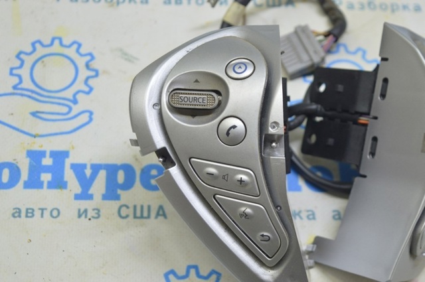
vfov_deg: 18.9
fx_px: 849
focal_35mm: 72
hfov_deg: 28.1
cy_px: 141
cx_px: 212
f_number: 5.6
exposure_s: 1/20
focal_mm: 48
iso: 400
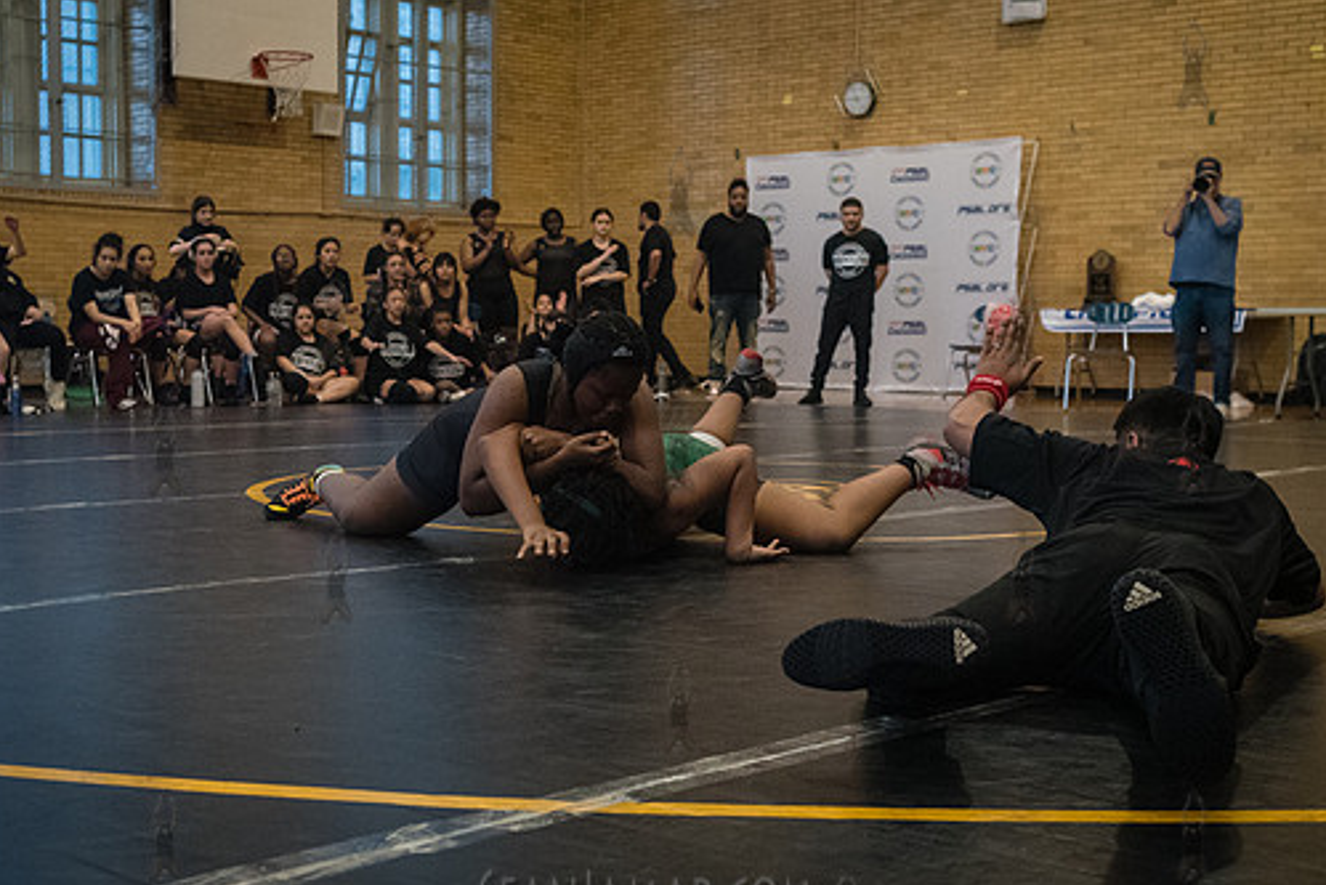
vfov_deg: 26.0
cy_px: 476
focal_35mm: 52
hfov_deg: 37.9
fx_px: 1916
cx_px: 491
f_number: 4
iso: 6400
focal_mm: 35
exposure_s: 1/400
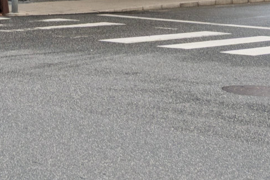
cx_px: -35
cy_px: -288
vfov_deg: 8.3
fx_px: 1117
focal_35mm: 149
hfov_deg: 13.5
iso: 220
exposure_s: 1/125
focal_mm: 24
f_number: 13
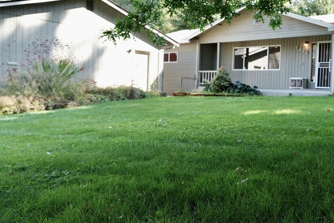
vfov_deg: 34.2
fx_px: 362
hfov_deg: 47.8
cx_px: 249
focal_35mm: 39
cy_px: 104
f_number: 4
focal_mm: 19
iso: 320
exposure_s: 1/160
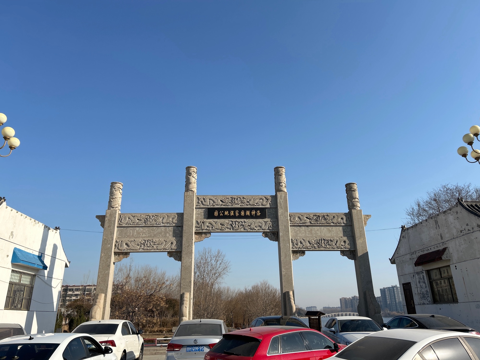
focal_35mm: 26
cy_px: 180
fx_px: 361
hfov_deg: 67.3
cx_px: 240
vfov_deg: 53.1
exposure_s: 1/4831
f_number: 1.5
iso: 50
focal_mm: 5.7
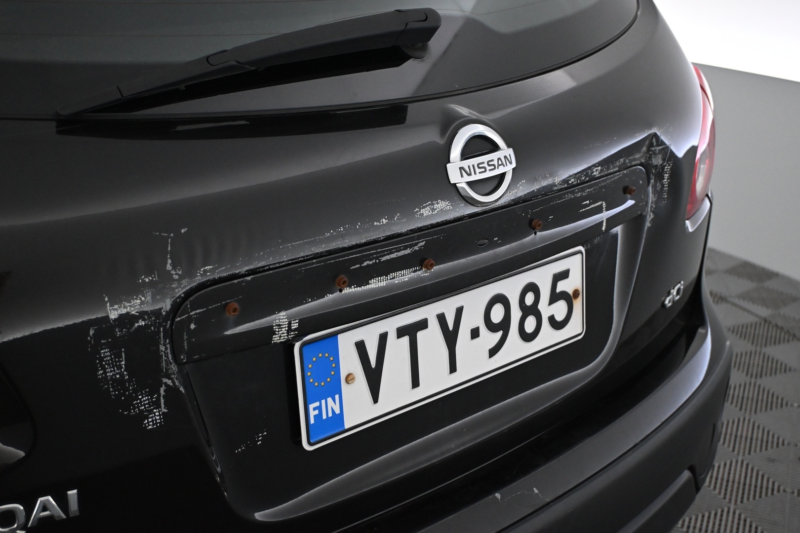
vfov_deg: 29.4
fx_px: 1017
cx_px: 400
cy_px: 266
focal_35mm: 46
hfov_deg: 43.0
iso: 2800
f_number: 4.8
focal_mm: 30.5
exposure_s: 1/125
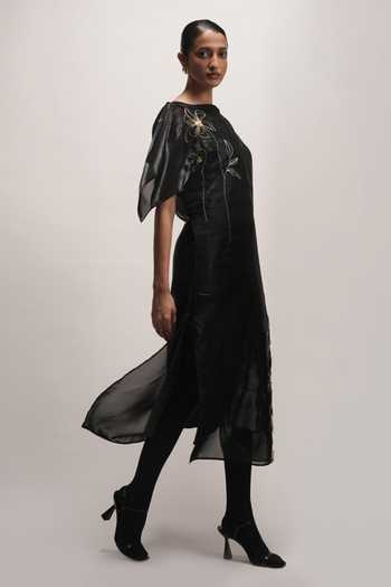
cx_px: 196
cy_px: 294
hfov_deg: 27.0
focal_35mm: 50
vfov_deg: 39.7
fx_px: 813
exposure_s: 1/160
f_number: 4.5
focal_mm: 49.9
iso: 800
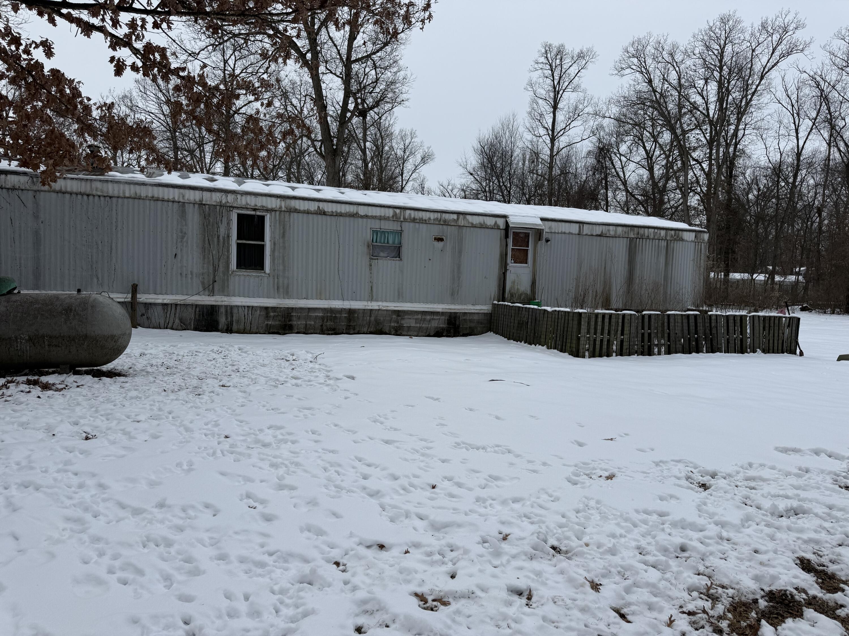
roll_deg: -2.7
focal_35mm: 24
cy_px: 318
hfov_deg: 71.6
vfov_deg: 56.8
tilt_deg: -3.4
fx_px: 589
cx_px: 424
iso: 80
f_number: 1.78
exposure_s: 1/4975
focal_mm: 6.76
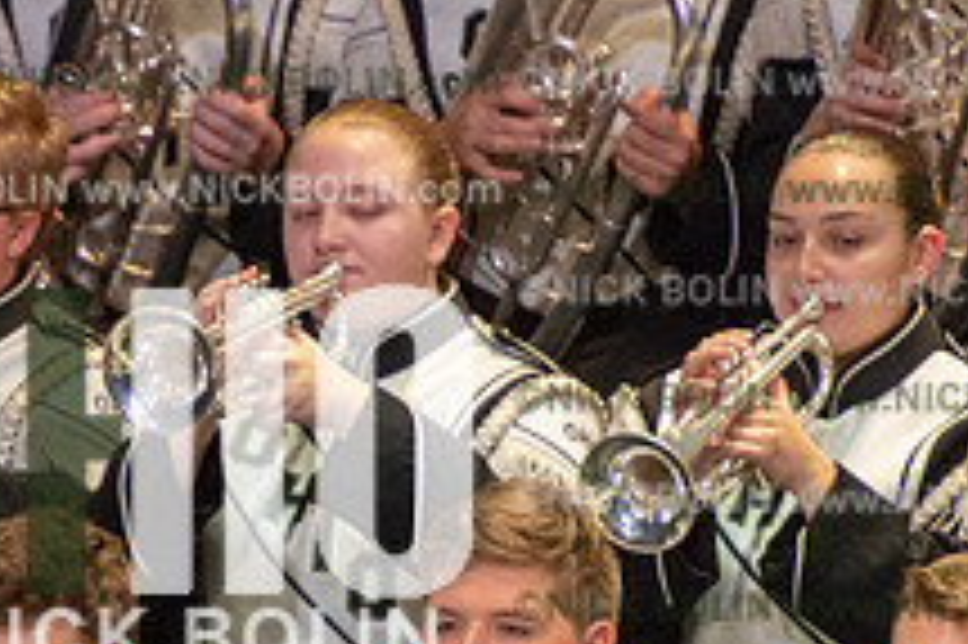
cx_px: 153
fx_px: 29017
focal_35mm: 1080
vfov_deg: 1.3
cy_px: 500
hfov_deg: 1.9
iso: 8000
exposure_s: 1/320
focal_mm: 400
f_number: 5.6
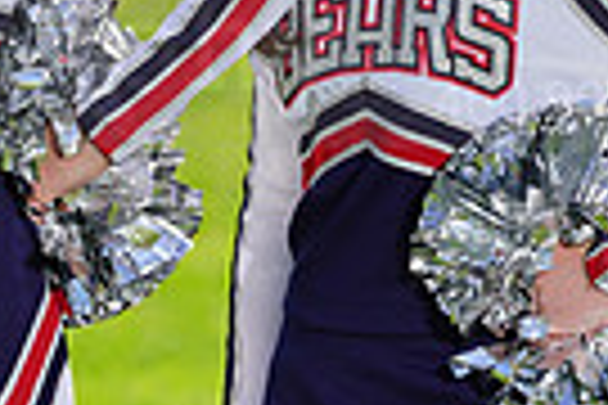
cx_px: -207
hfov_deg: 1.8
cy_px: 16
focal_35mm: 1167
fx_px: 19708
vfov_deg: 1.2
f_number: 8
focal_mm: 271
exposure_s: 1/250
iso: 100
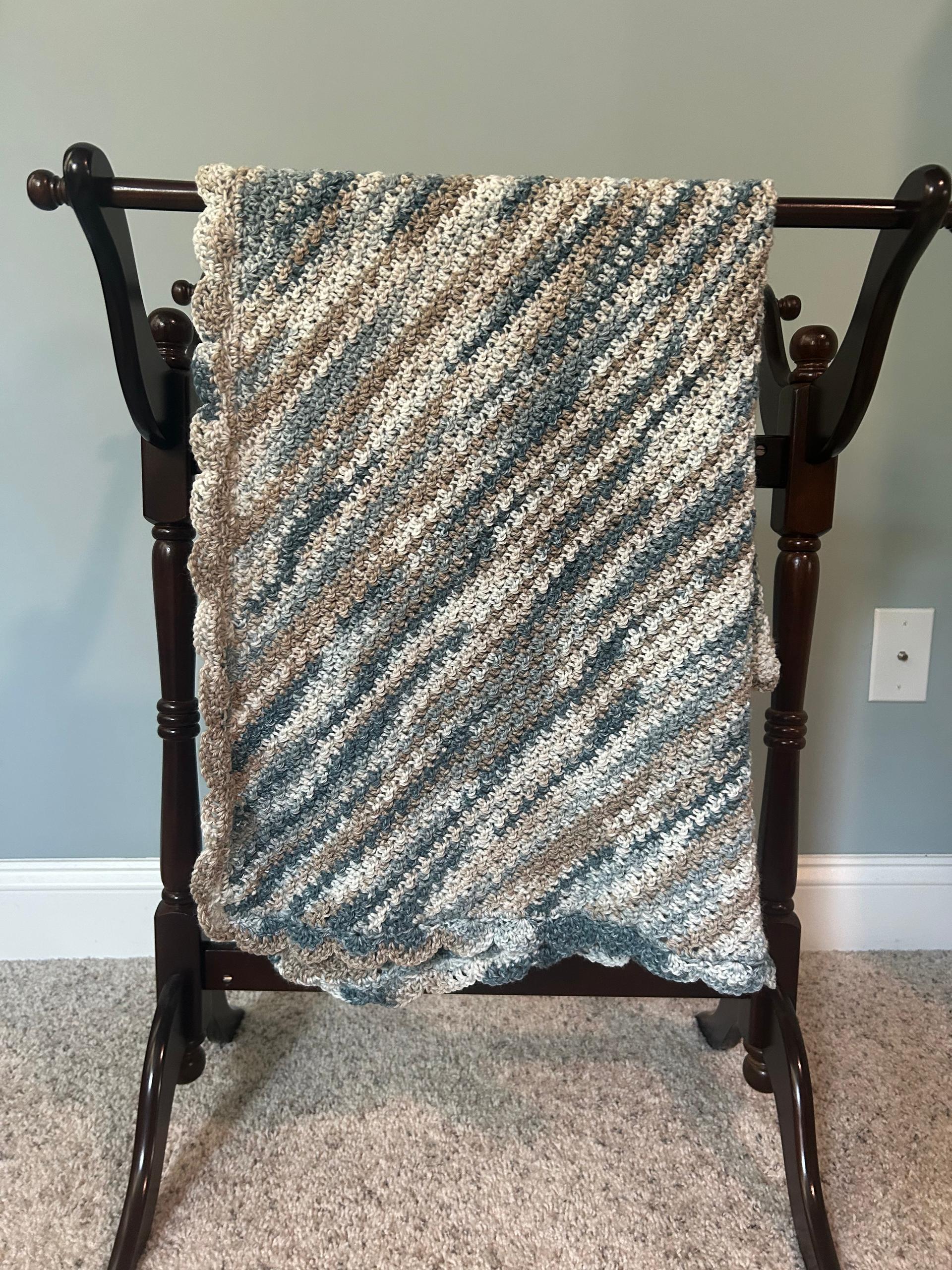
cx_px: 476
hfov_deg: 53.1
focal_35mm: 26
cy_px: 635
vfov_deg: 67.3
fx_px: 953
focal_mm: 5.7
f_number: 1.5
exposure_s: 1/60
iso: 250
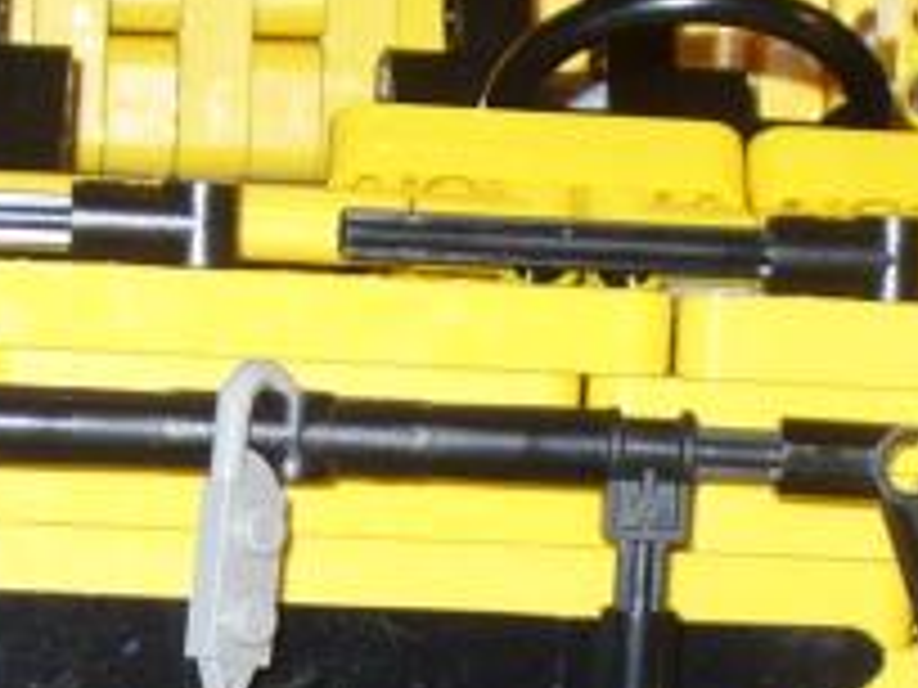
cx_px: 288
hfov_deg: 8.2
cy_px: 684
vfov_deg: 6.1
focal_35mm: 241
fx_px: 6391
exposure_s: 1/30
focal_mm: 7.9
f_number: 3
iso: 100
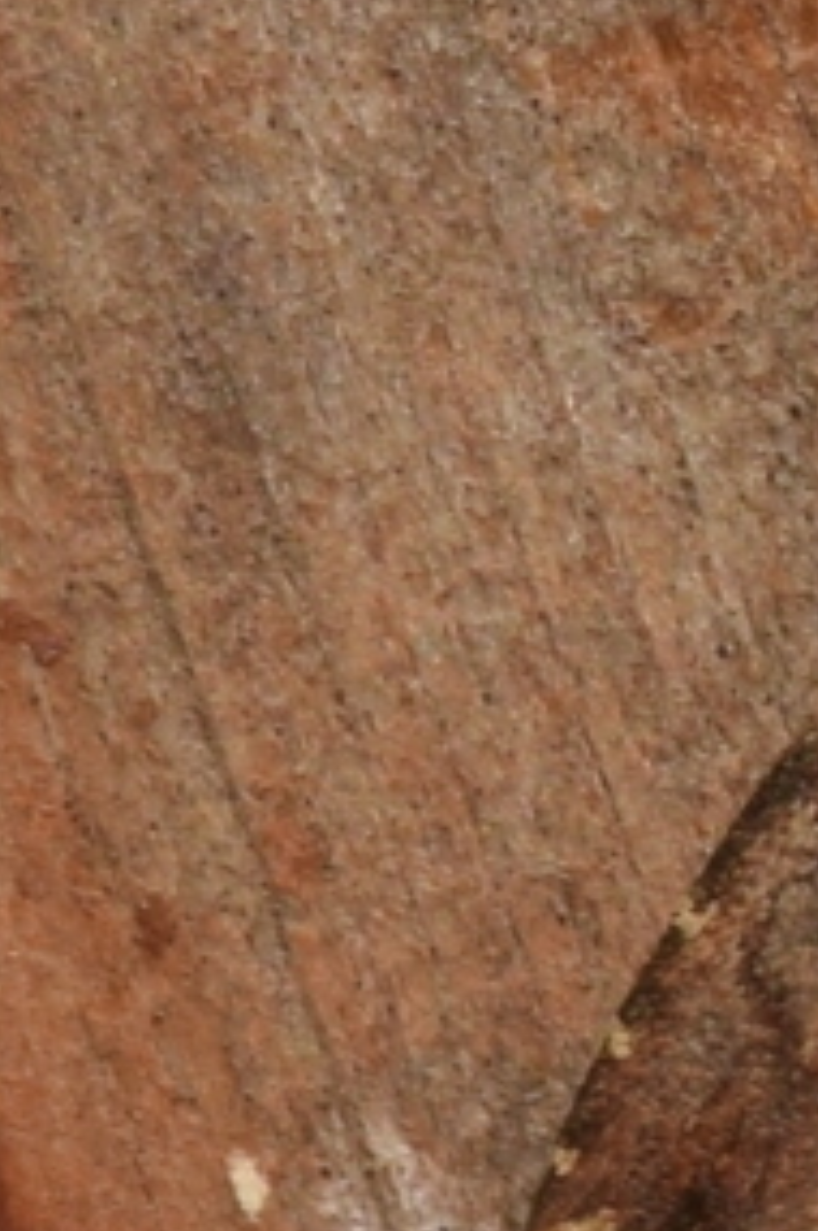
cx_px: 1890
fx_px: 24119
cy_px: 577
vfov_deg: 2.9
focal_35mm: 706
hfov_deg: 1.9
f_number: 14
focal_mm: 140
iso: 125
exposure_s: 1/160
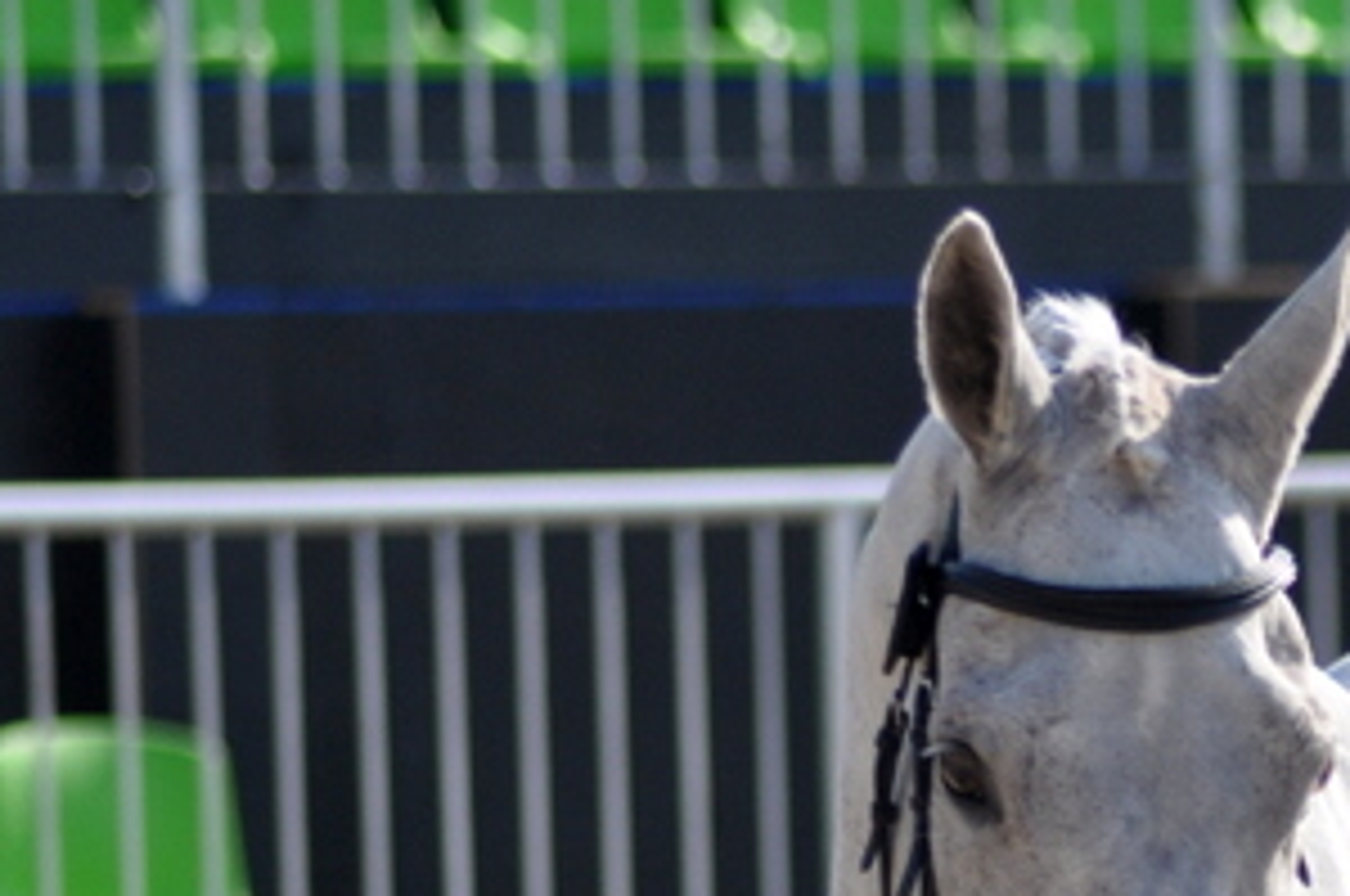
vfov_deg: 1.8
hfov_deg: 2.7
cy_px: 1103
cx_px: 1278
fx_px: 28491
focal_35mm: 761
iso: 400
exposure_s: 1/1250
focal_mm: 190
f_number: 4.8
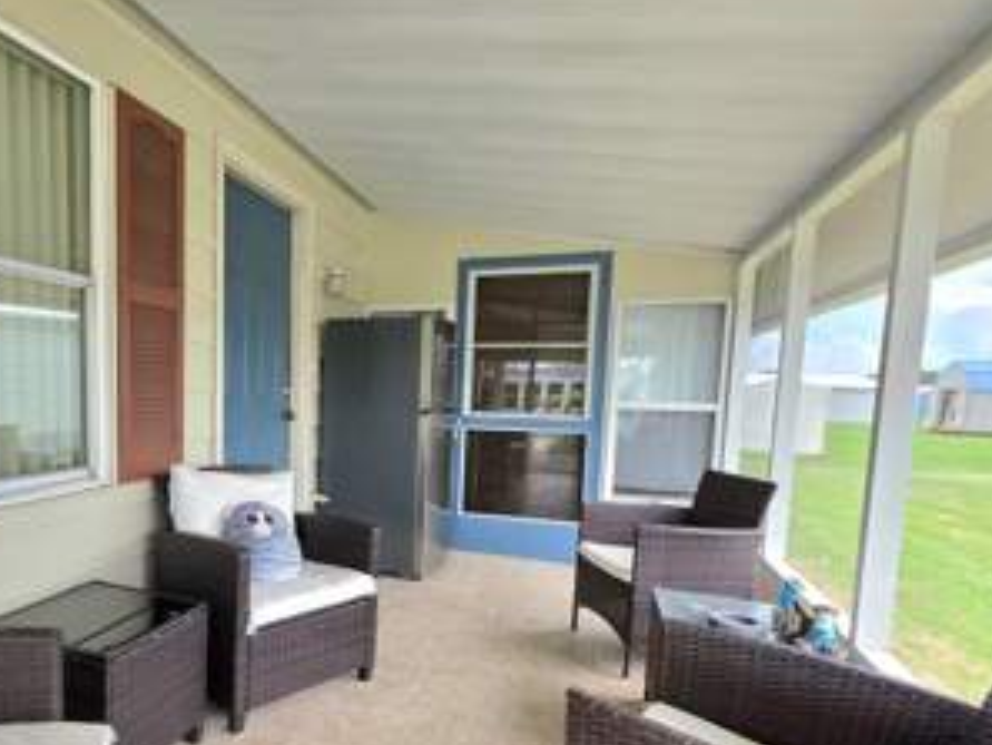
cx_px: 324
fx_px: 602
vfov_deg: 62.7
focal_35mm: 21
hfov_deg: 76.3
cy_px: 461
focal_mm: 2.2
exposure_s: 1/120
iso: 20
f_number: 1.9
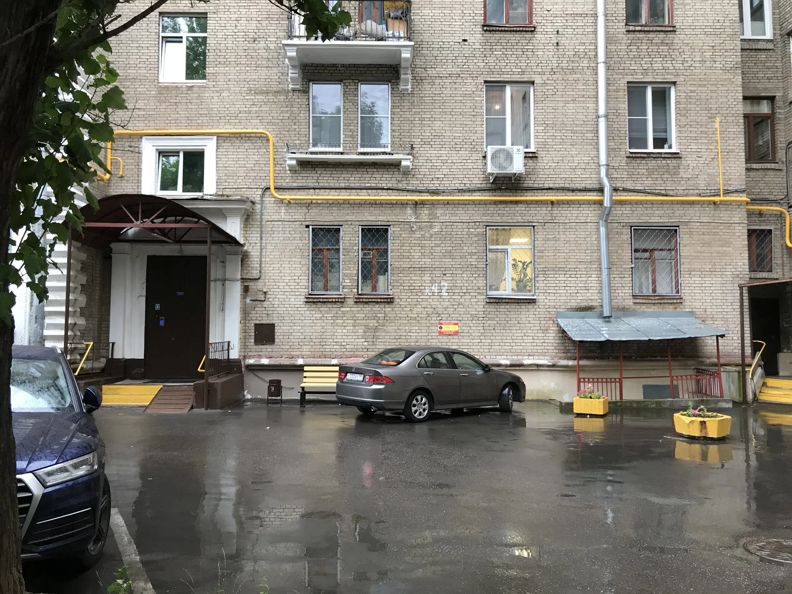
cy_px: 297
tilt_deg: +4.4
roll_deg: -0.4
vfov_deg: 49.7
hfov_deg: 63.4
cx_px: 396
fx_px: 641
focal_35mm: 28
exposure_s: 1/33
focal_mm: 3.99
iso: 25
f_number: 1.8
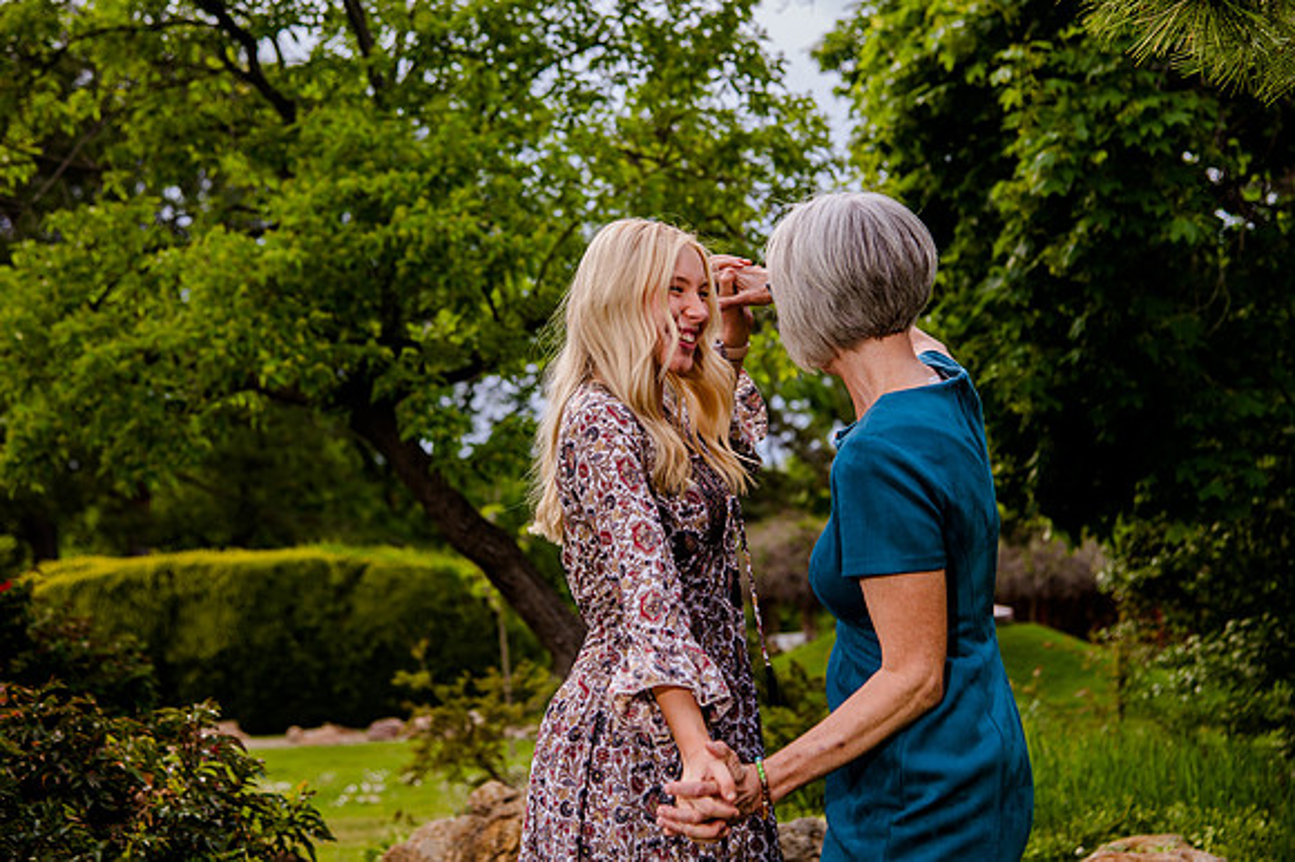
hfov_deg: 28.1
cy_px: 363
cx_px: 647
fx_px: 2583
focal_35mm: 72
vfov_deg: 18.9
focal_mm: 62
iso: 160
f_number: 4.5
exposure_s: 1/200
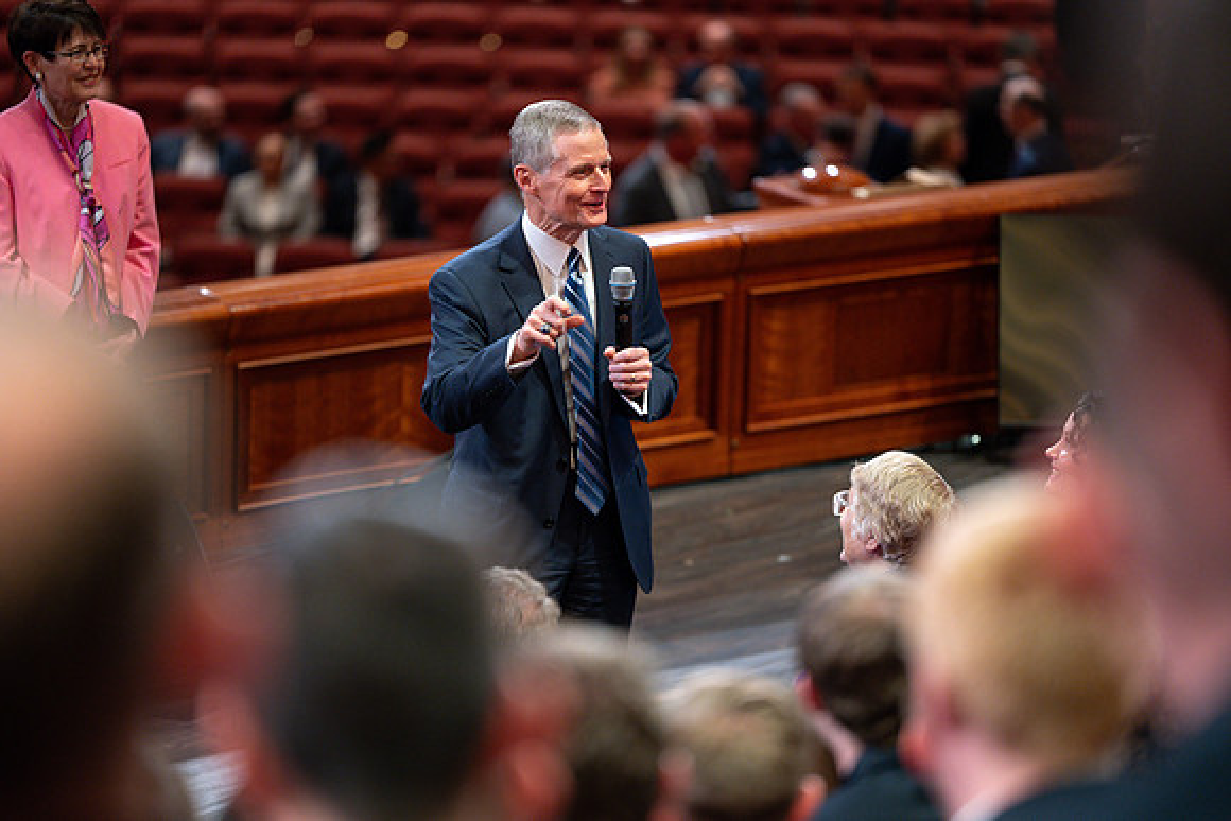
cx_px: 616
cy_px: 410
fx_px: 6840
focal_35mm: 200
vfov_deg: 6.9
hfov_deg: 10.3
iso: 1600
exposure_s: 1/200
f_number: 2.8
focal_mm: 200
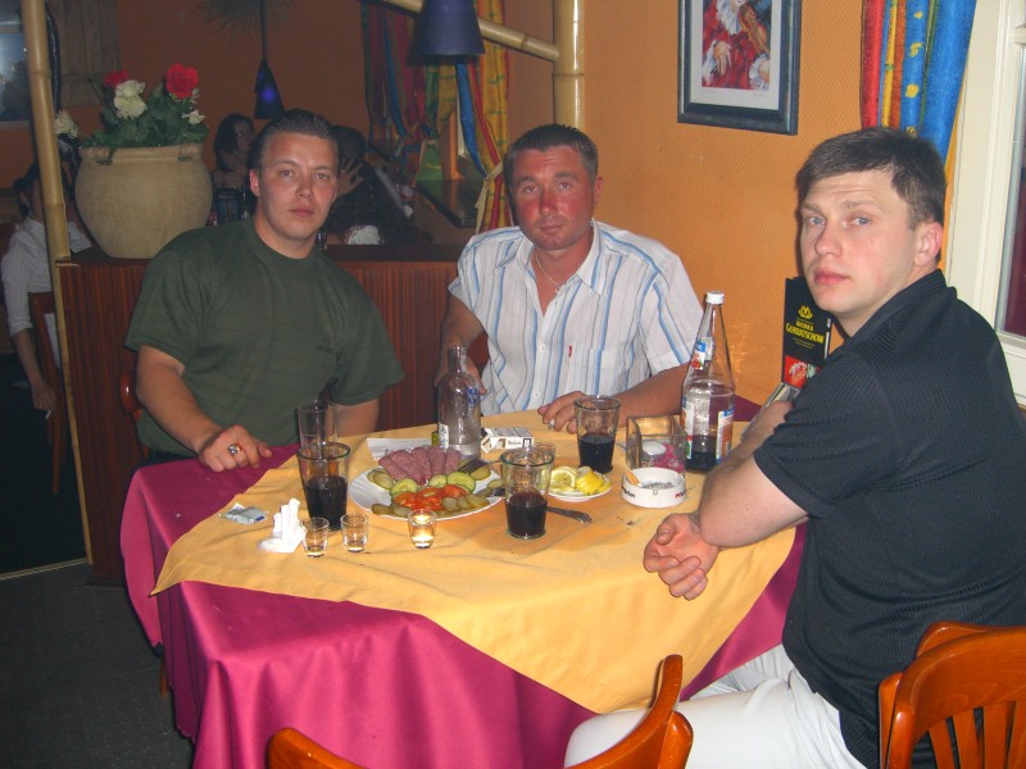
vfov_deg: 37.7
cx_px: 513
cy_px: 384
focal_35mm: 38
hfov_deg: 49.0
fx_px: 1126
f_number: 2.8
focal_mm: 7.9
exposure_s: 1/60
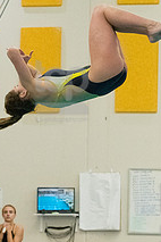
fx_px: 1952
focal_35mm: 291
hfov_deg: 4.7
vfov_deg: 7.1
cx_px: 62
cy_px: 91
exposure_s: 1/1250
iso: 8000
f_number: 5
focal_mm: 92
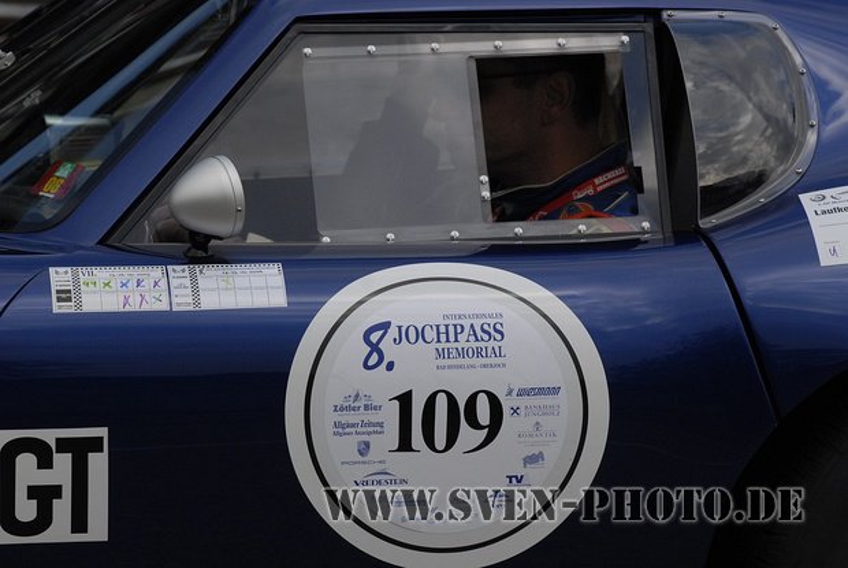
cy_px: 284
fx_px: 5660
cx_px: 424
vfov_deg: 5.7
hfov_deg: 8.6
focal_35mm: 240
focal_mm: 160
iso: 400
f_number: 8
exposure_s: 1/500
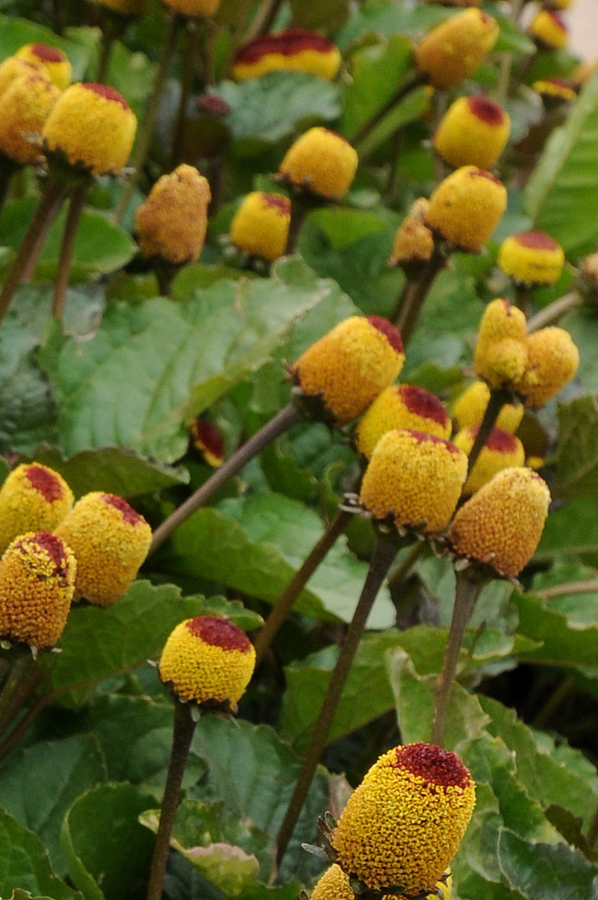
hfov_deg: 7.2
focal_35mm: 187
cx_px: -456
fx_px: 4663
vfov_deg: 11.0
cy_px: 622
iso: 200
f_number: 11
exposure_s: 1/100
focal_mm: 35
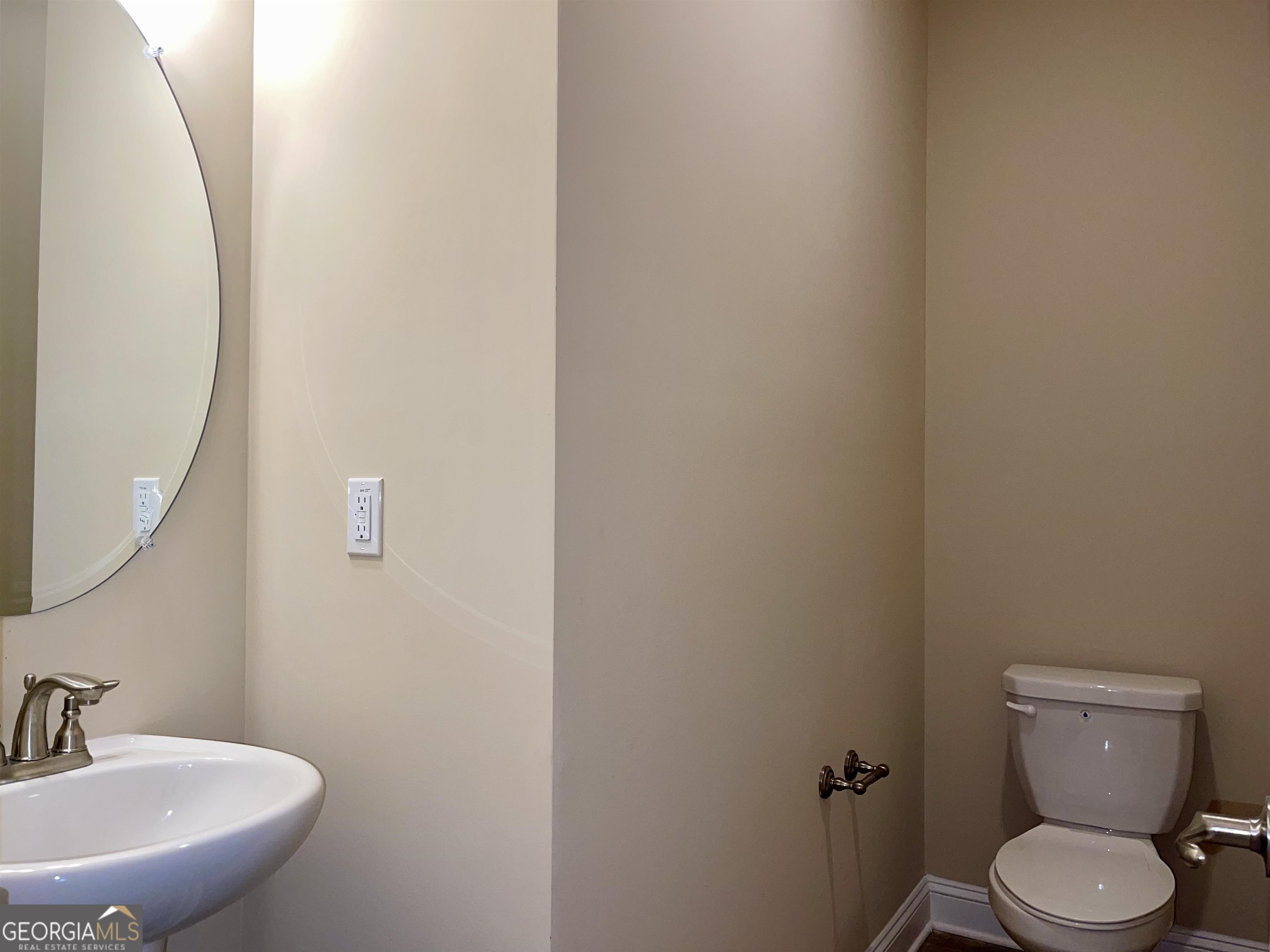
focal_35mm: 25
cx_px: 635
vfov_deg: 54.9
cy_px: 476
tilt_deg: -0.2
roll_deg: -0.2
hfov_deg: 69.4
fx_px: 917
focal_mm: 5.1
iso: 64
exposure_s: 1/120
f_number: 1.6
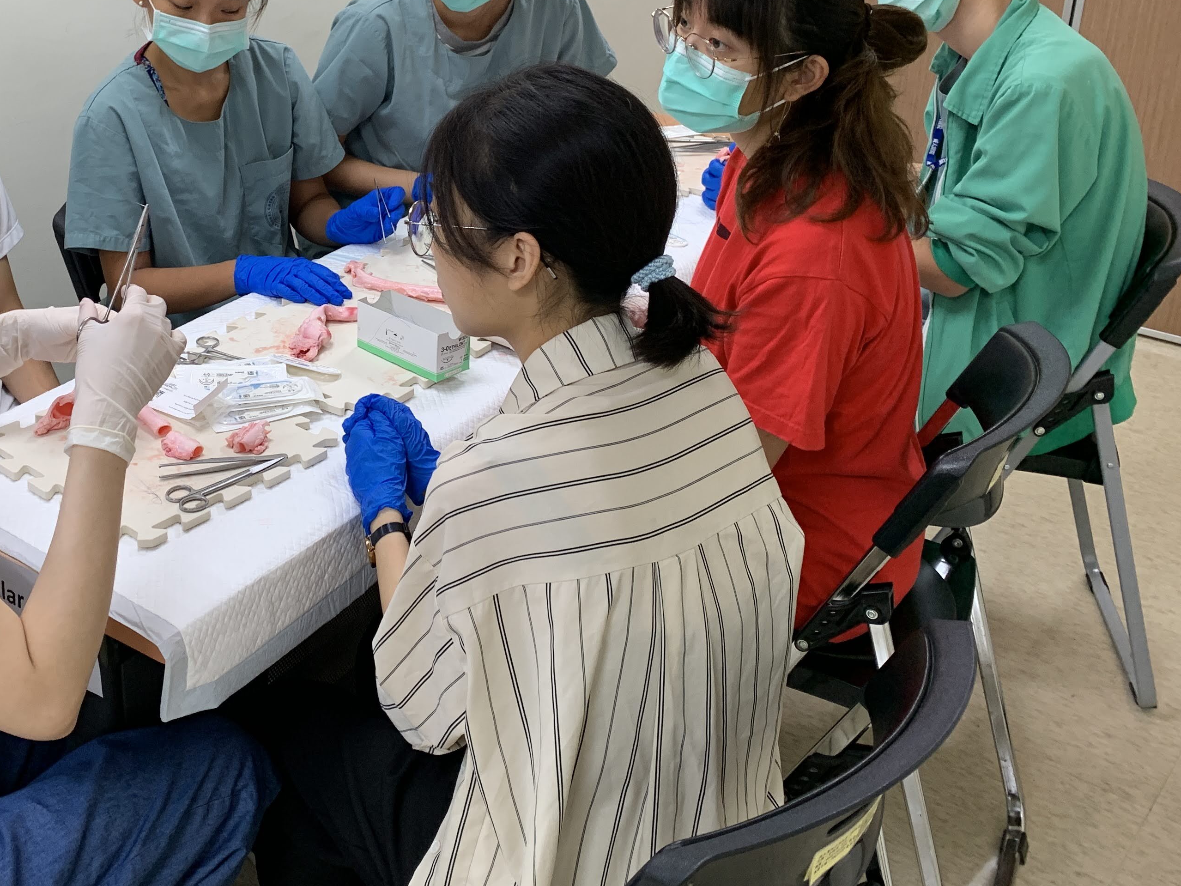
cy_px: 263
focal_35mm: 41
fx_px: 1399
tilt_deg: -22.7
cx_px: 330
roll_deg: +0.8
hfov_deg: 44.6
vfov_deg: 34.7
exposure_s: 1/100
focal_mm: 4.25
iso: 100
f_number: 1.8
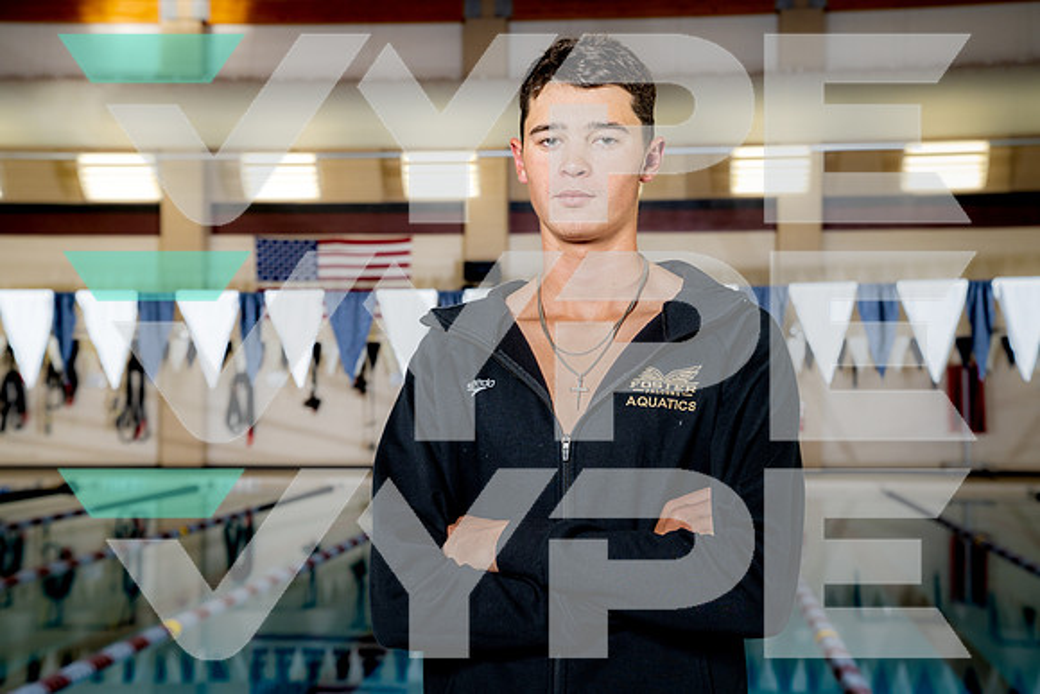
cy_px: 347
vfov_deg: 23.4
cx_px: 520
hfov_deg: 34.5
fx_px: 1676
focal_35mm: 58
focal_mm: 58
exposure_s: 1/250
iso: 320
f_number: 5.6
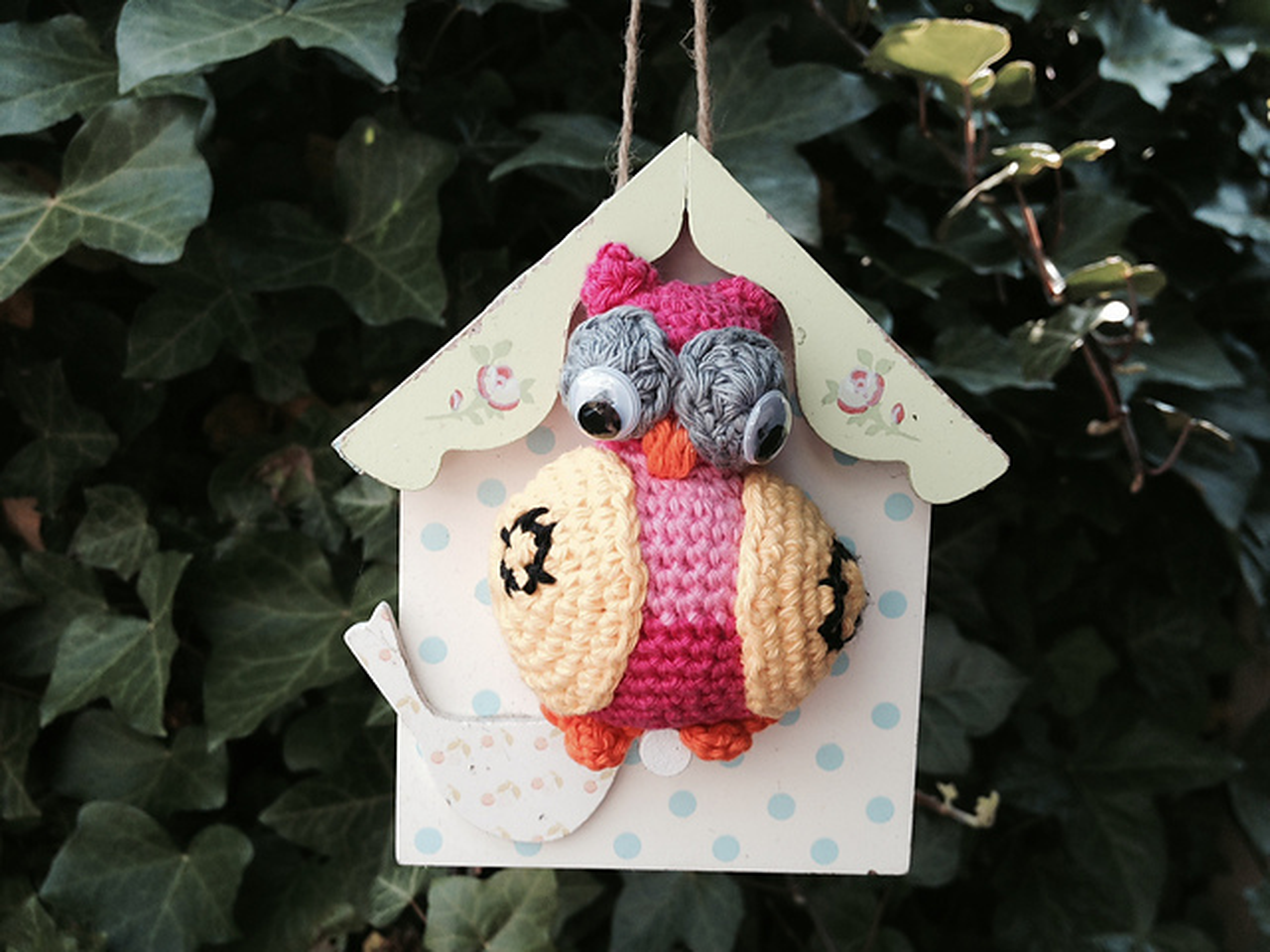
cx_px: 635
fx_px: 1284
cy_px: 476
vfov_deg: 40.7
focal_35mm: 35
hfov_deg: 52.6
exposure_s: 1/273
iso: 50
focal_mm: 4.28
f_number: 2.4
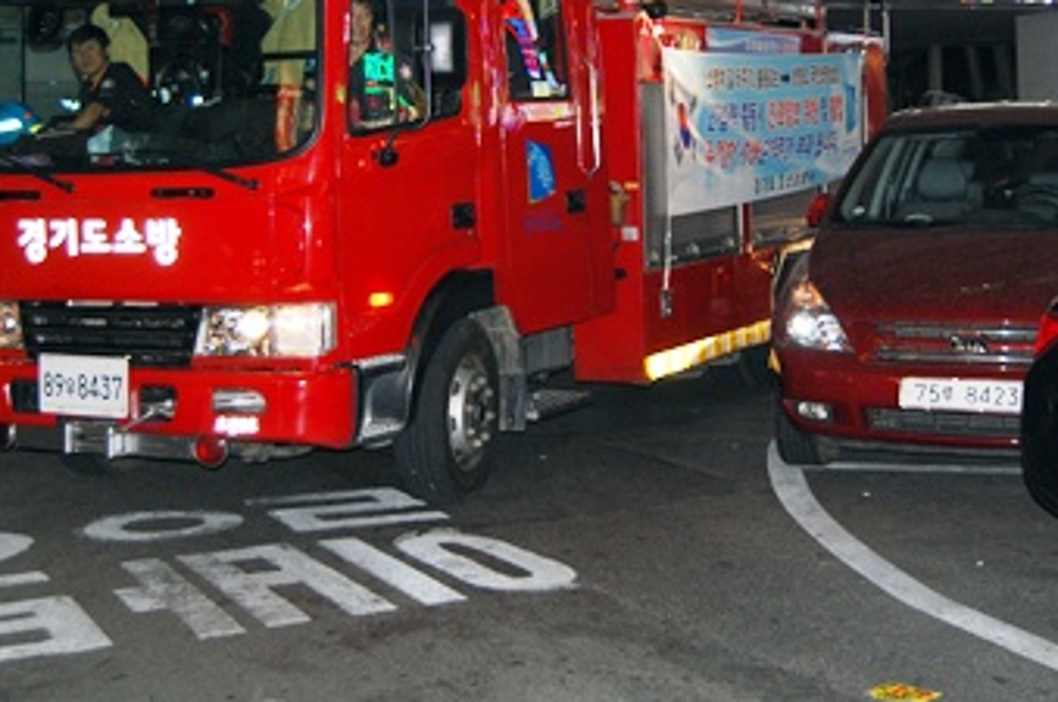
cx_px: 543
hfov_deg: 32.4
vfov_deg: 21.7
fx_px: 1819
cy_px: 225
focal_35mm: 62
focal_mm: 28
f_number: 4.2
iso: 400
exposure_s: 1/60
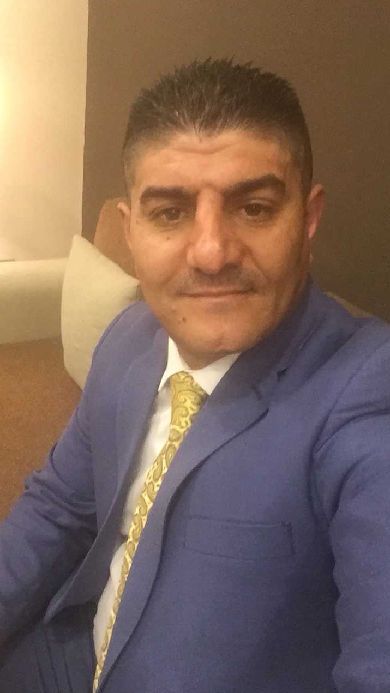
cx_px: 166
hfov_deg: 34.6
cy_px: 348
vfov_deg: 58.0
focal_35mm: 34
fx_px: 625
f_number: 2.2
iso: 320
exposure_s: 1/33
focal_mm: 2.65
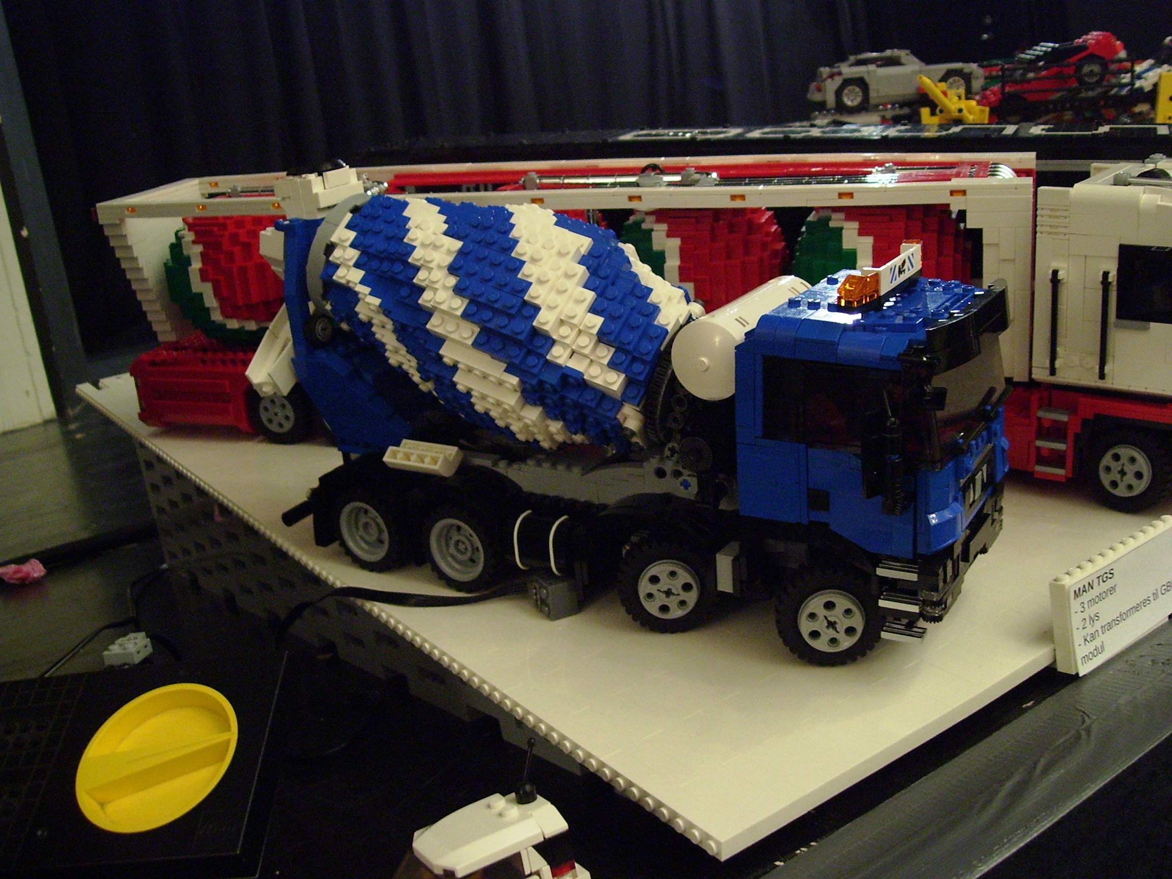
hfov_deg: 51.4
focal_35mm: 36
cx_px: 586
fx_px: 1219
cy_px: 440
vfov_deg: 39.7
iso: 160
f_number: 2.7
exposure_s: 1/8
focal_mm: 6
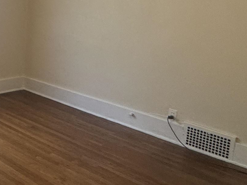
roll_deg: -1.3
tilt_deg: -7.4
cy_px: 24
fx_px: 378
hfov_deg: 28.8
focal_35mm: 53
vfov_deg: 26.8
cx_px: -82
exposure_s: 1/120
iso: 250
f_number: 2.2
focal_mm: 2.22
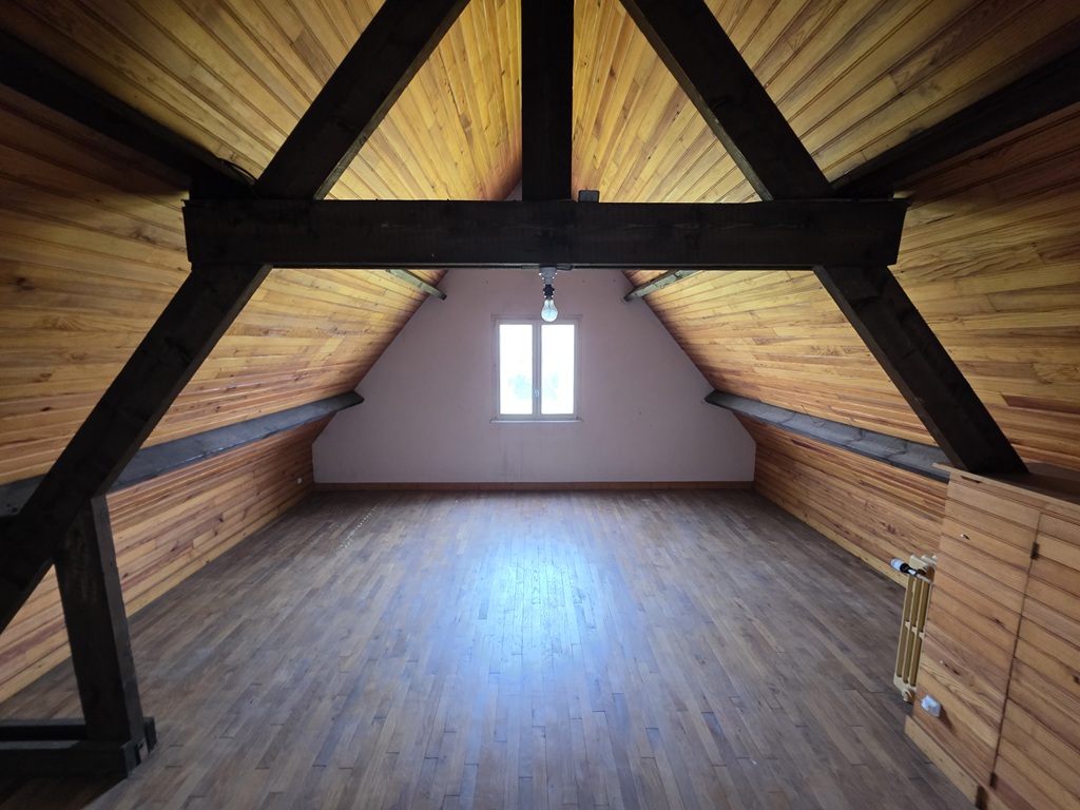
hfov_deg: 106.2
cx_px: 540
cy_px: 405
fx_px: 406
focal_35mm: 13
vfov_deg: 89.9
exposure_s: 1/50
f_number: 1.9
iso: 500
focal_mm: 2.2
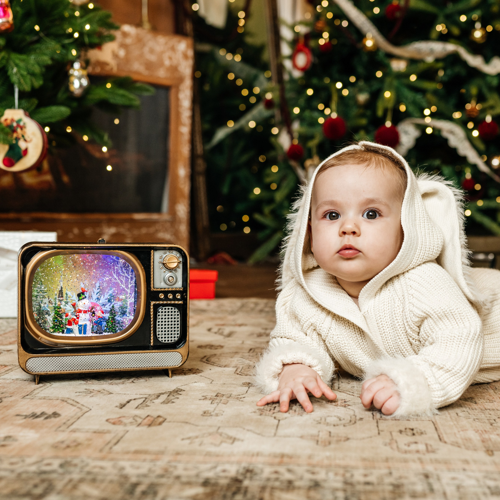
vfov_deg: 34.0
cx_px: 297
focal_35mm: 50
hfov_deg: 33.9
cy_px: 258
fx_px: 817
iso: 320
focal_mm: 35
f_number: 3.2
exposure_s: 1/200
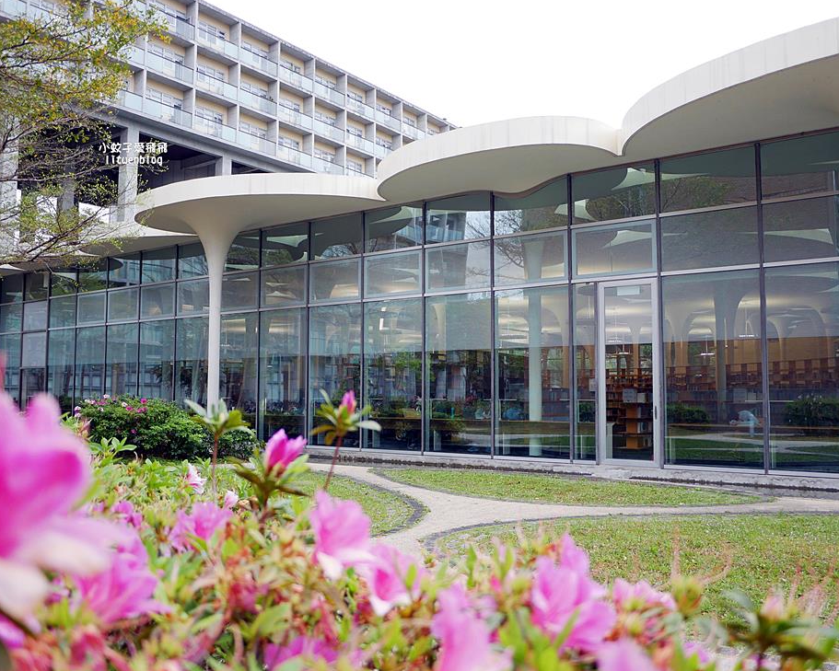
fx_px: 745
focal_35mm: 30
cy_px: 341
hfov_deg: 58.7
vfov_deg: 48.5
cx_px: 439
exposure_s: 1/125
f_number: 2.5
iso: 200
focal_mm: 14
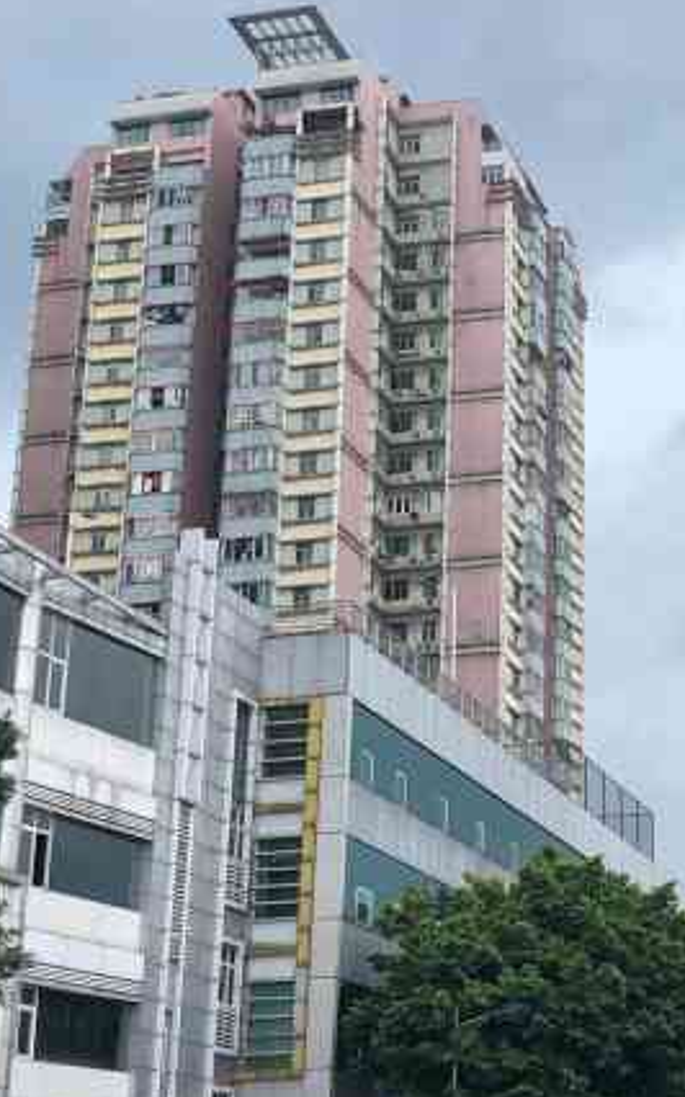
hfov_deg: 19.4
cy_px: 601
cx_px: 703
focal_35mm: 65
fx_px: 1943
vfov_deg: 31.5
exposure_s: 1/1116
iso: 20
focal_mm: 3.99
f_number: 1.8
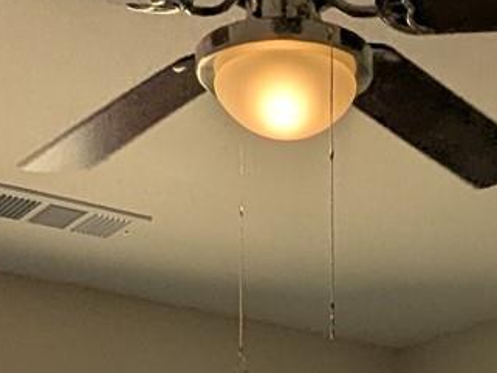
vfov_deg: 11.7
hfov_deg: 19.1
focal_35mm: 102
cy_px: 907
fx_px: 1465
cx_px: 398
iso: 55
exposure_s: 1/678
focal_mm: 2.35
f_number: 2.2
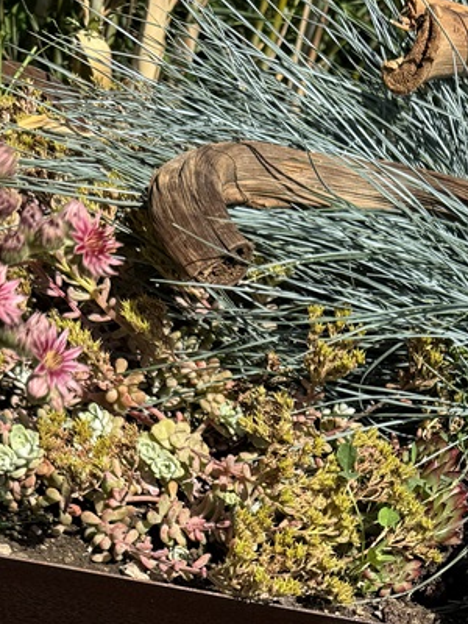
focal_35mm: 72
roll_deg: -20.7
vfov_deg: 24.1
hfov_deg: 19.8
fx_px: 1298
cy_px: 786
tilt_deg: -39.9
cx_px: 474
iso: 80
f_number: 1.78
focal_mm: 6.76
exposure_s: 1/3597
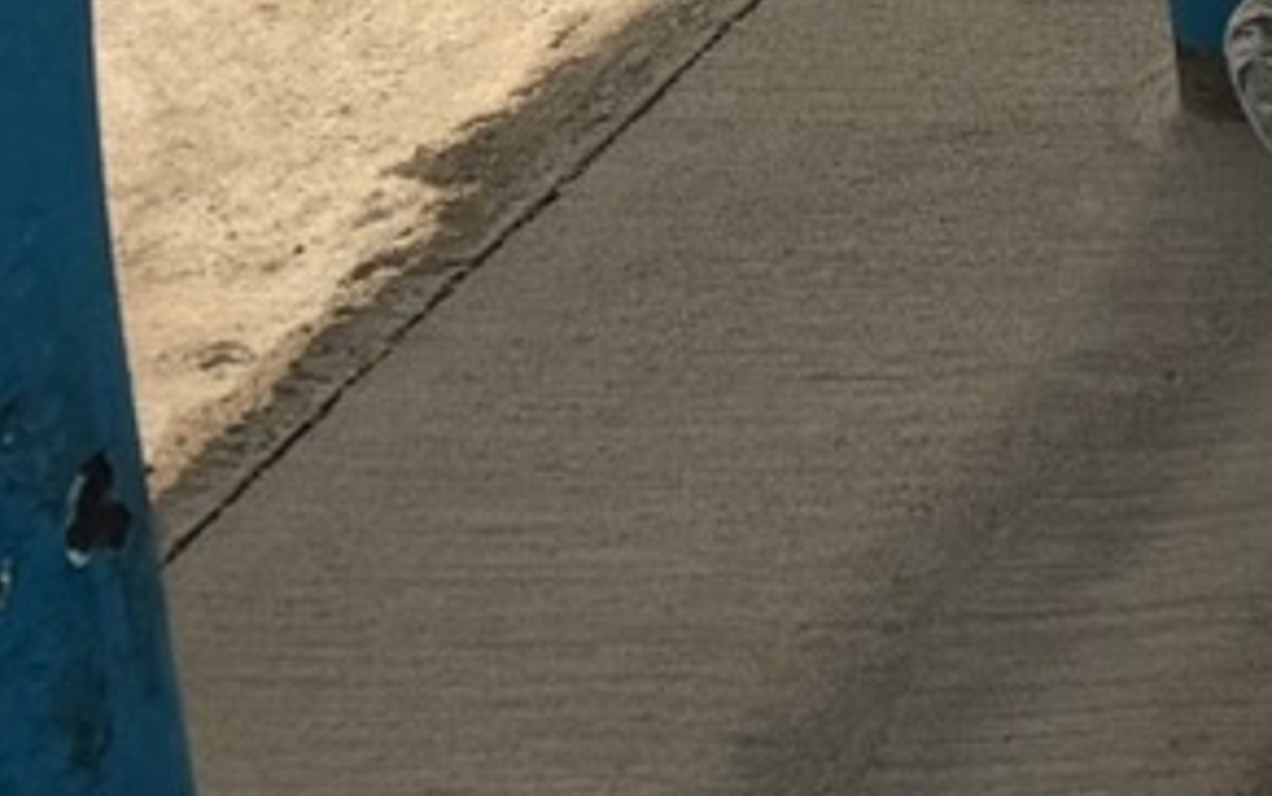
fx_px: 6206
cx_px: 3003
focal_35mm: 179
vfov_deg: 6.4
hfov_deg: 10.2
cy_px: -1938
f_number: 1.78
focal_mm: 6.76
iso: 64
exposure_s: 1/223
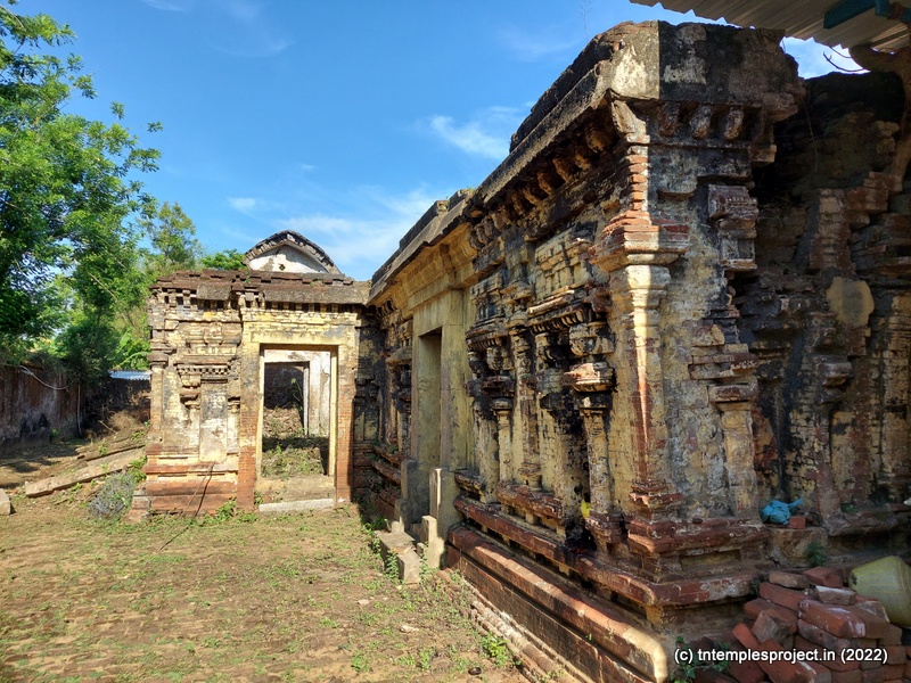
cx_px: 456
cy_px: 342
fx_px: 632
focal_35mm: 24
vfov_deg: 56.8
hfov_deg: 71.6
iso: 40
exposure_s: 1/852
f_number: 1.8
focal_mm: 5.23
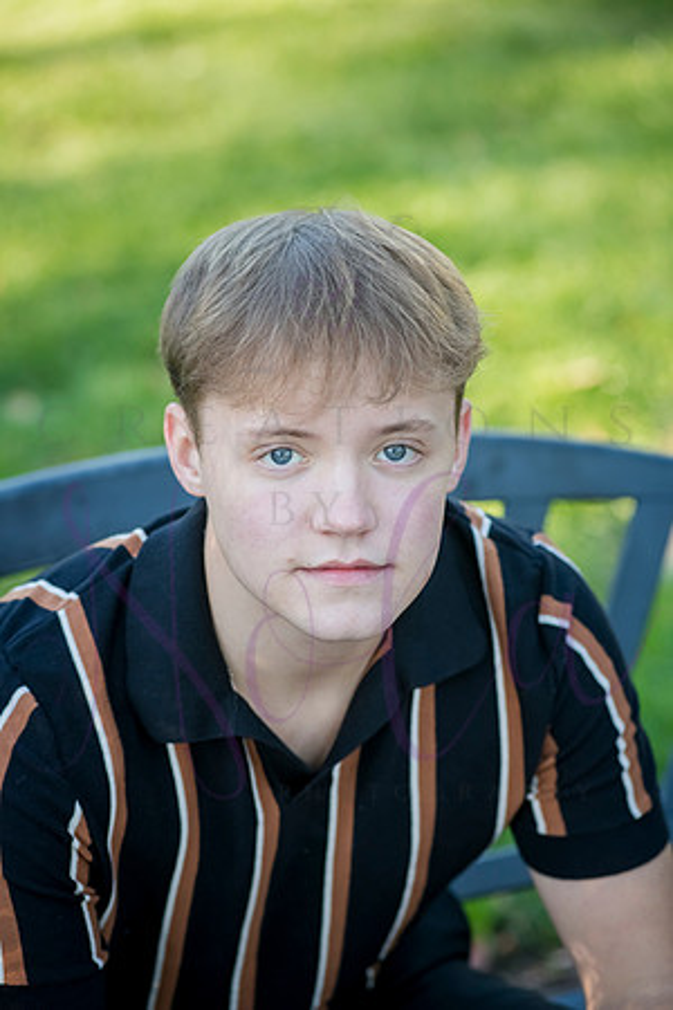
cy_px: 505
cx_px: 336
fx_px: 2804
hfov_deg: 13.7
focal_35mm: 100
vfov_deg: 20.4
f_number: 4.5
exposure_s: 1/320
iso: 800
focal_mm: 100
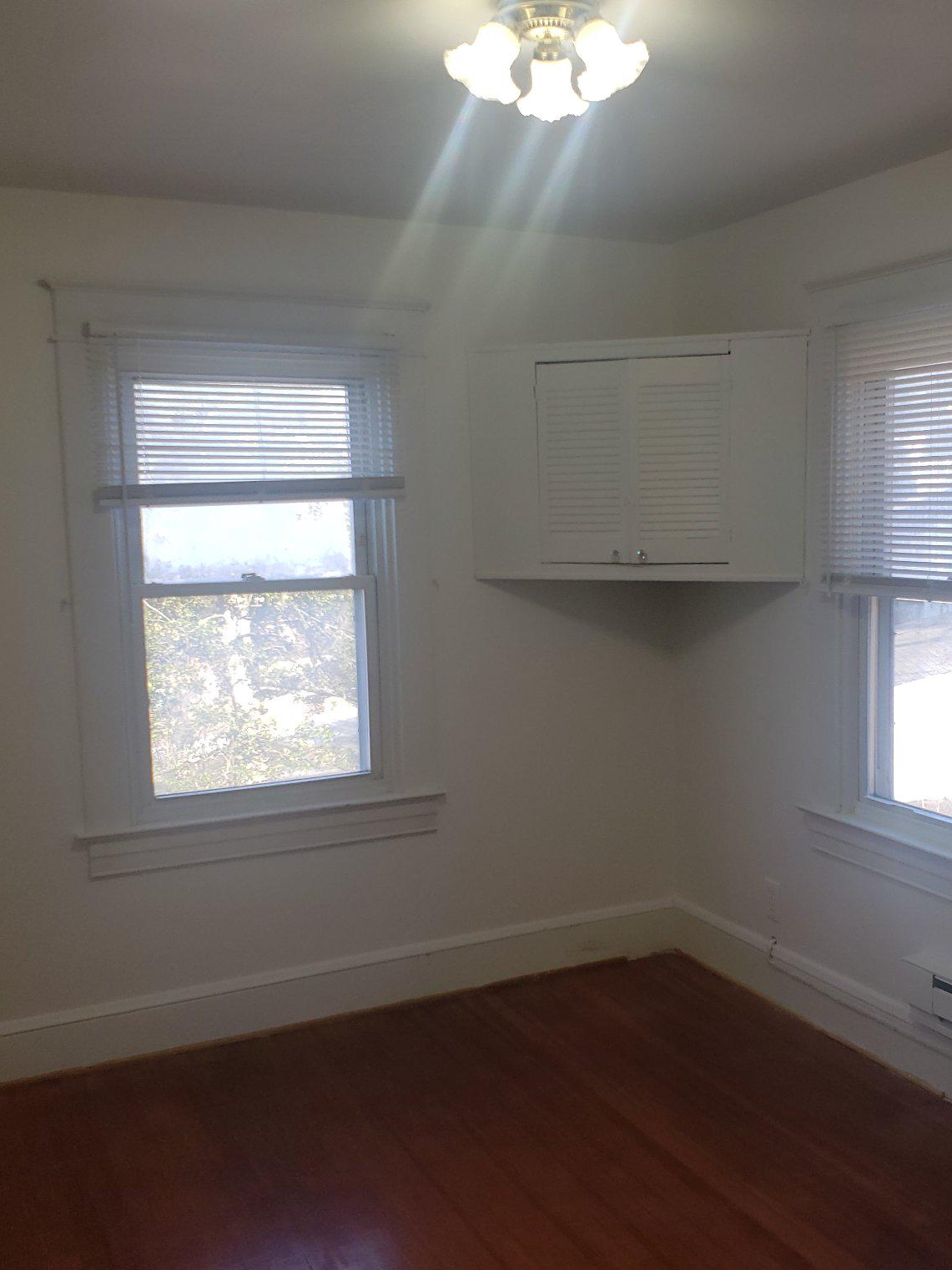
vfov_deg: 52.6
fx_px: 1283
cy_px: 635
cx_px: 609
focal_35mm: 35
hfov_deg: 40.4
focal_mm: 4.3
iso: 64
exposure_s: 1/120
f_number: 2.4
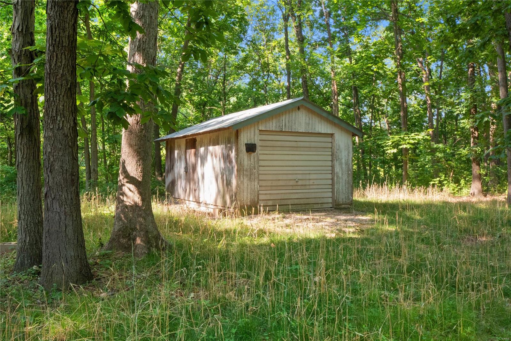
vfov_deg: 41.1
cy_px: 170
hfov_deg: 58.7
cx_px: 256
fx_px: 454
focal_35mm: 32
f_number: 10
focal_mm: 16
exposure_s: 1/40
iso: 400
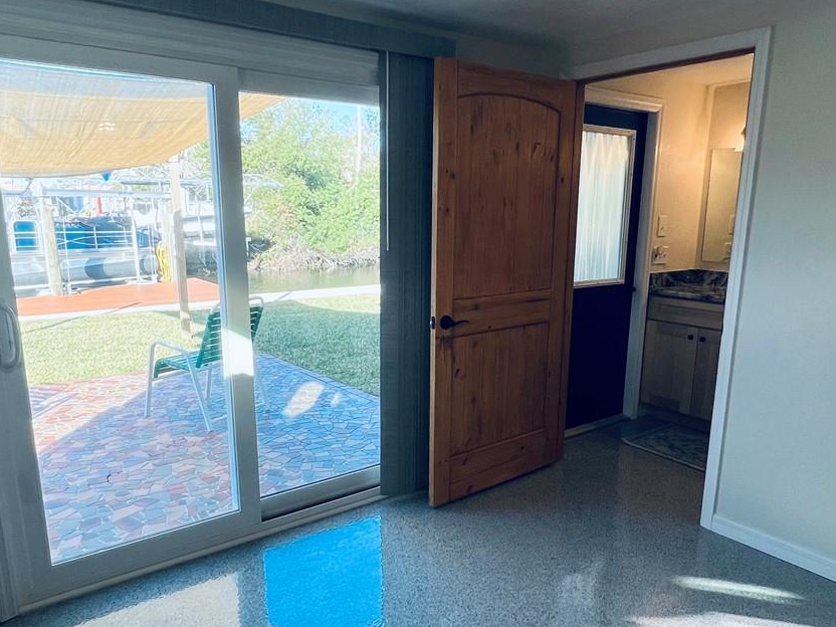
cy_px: 357
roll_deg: -0.8
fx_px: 604
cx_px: 421
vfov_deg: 54.7
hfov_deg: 69.4
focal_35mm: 25
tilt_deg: -13.9
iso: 32
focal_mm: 1.57
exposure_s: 1/146
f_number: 1.8
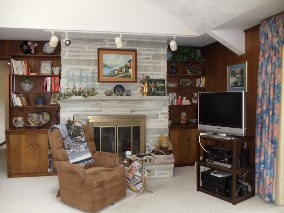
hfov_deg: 42.9
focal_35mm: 44
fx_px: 361
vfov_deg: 32.9
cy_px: 106
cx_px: 142
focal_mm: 6
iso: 400
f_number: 3.5
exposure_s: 1/30
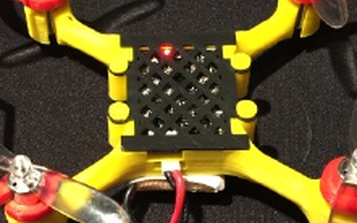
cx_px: 133
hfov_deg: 27.8
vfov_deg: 17.5
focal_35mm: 74
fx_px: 720
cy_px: 155
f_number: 2.2
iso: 125
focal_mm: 4.15
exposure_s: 1/15
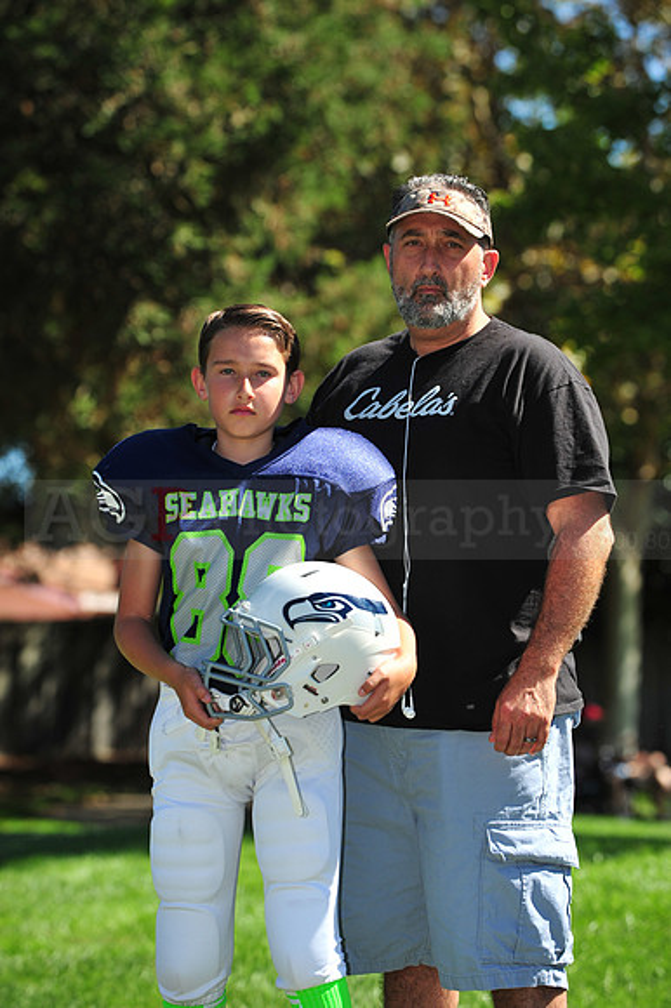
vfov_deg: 12.5
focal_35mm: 165
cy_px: 504
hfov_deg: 8.3
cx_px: 336
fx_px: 4618
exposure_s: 1/1600
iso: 400
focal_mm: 165
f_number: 5.6
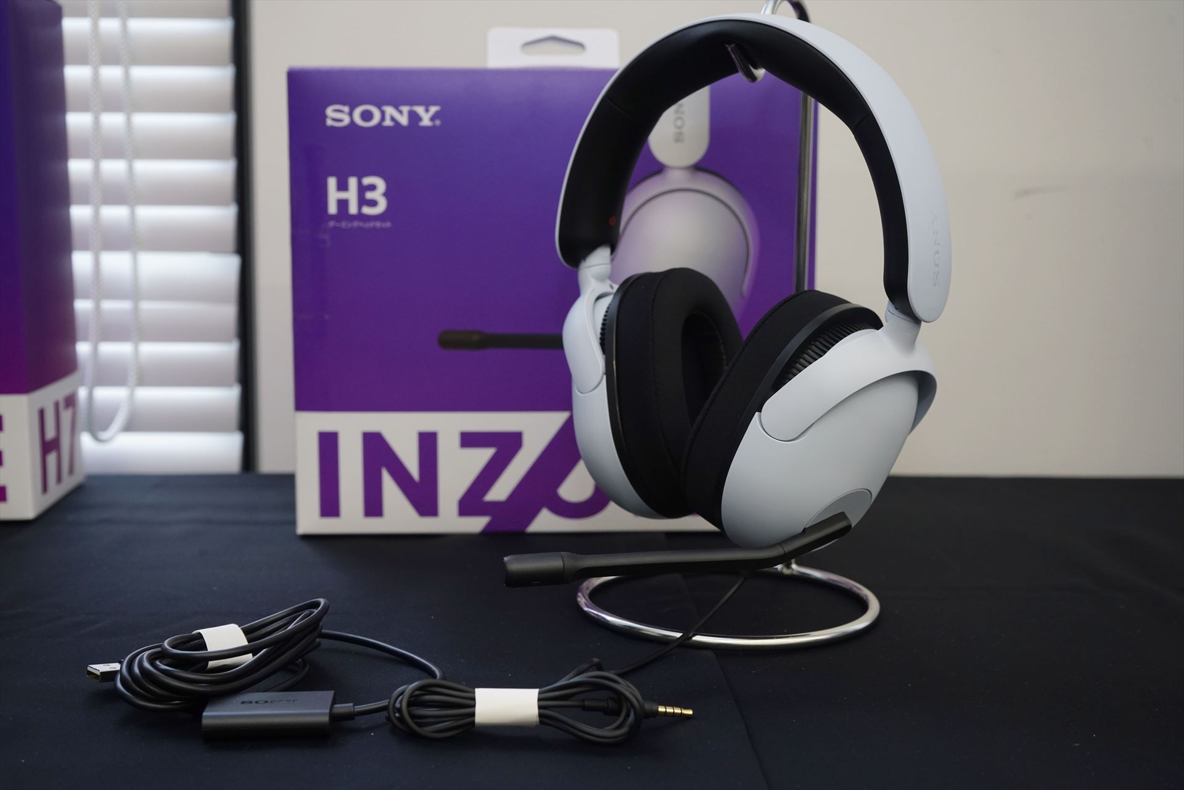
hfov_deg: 41.1
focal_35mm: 48
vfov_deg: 28.1
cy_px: 395
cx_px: 592
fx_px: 1579
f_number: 7.1
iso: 1000
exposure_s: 1/125
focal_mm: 48
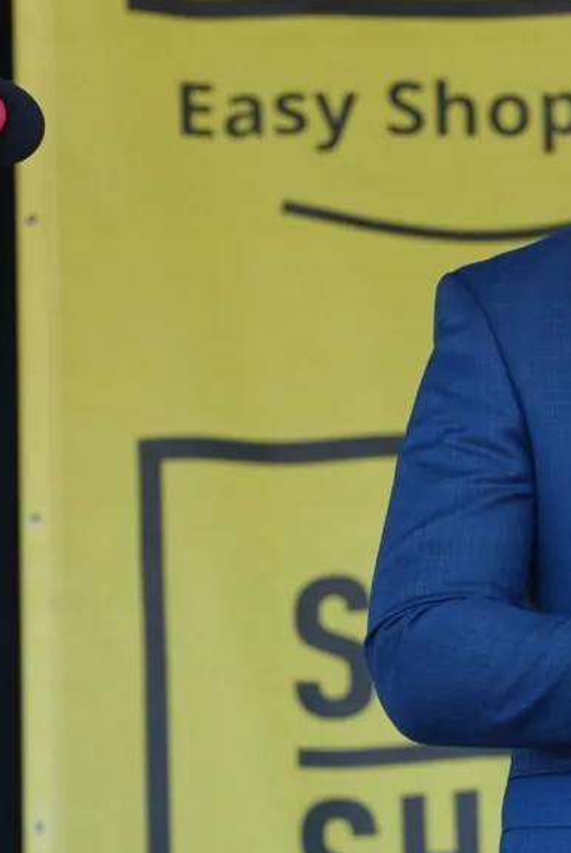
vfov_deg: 10.5
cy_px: 620
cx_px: 746
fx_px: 4628
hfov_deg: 7.0
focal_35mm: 195
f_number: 4
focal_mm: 70
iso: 100
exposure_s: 1/160
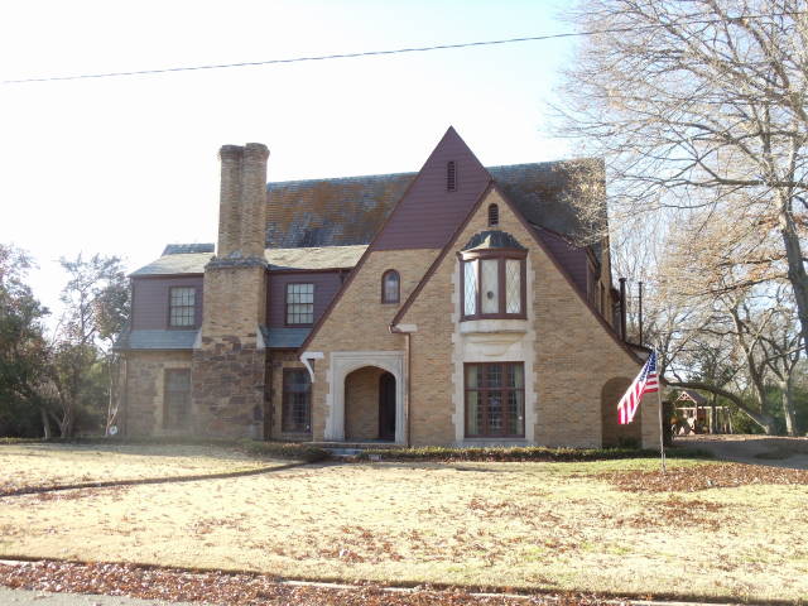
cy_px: 303
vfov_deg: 29.1
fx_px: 1167
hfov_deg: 38.2
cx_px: 404
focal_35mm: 50
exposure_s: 1/160
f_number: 3.7
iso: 100
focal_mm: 6.81
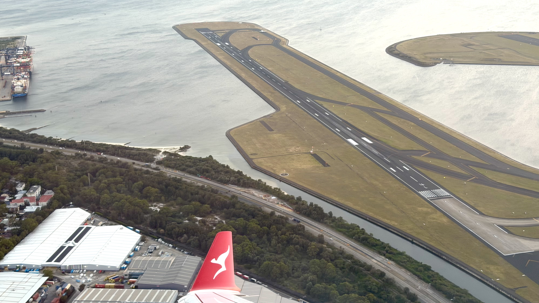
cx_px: 272
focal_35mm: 53
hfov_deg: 39.2
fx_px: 758
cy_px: 140
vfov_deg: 22.6
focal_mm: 6.76
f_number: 1.78
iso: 100
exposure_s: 1/93
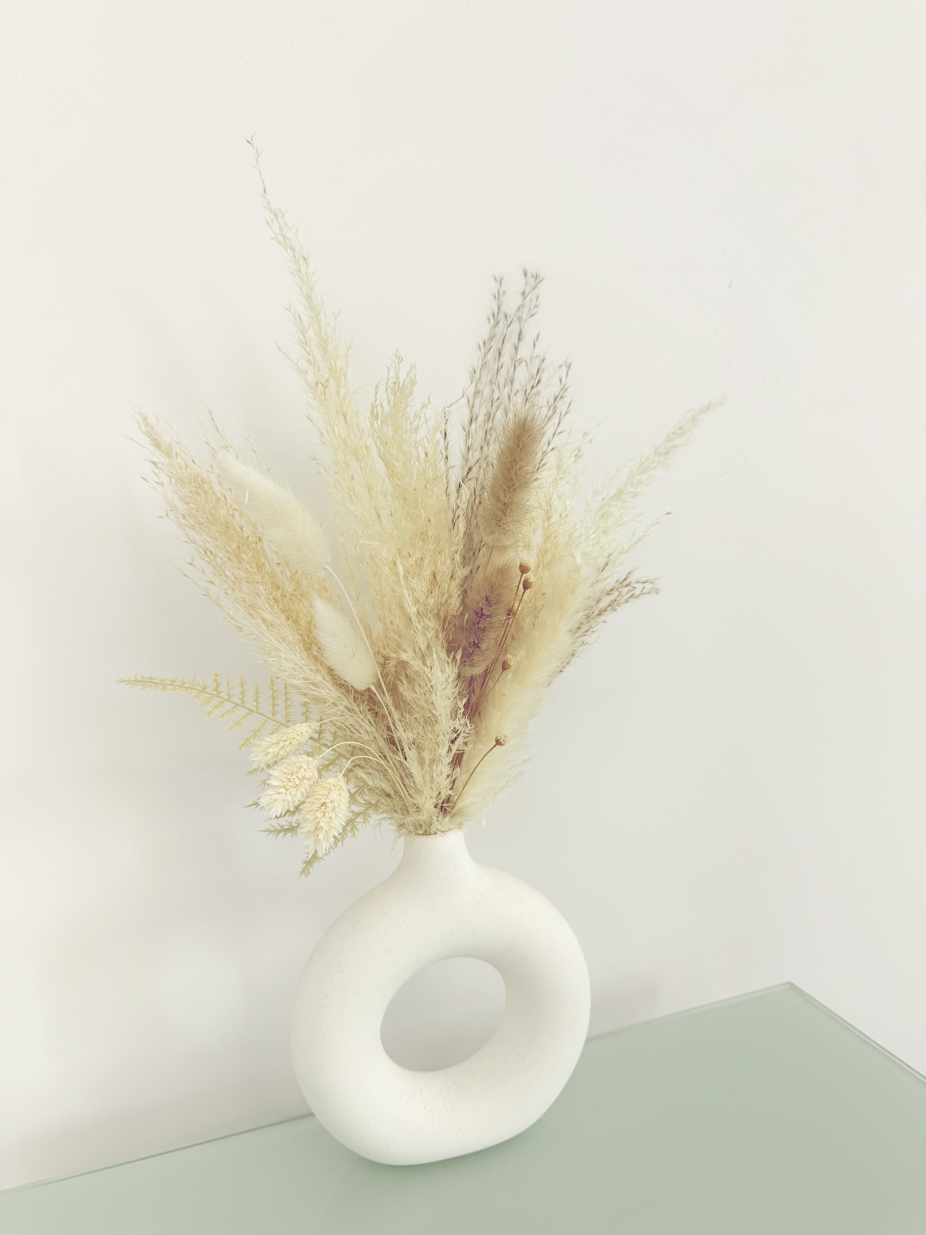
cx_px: 463
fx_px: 856
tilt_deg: -7.8
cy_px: 618
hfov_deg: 56.8
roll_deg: +3.6
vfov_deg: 71.6
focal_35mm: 24
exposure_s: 1/241
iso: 64
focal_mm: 6.76
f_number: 1.78
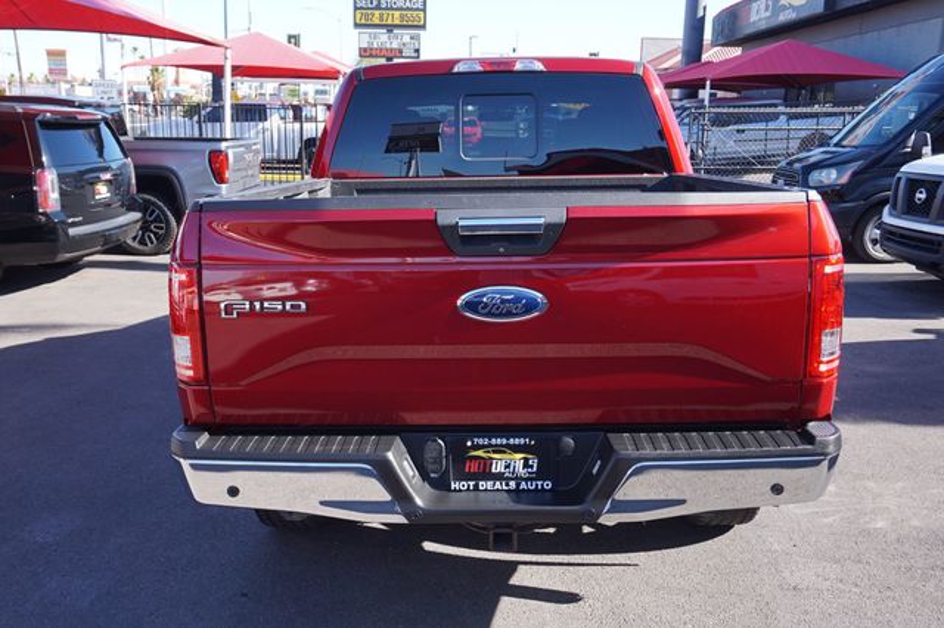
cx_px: 472
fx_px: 826
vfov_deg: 41.7
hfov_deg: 59.5
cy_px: 314
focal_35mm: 32
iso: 100
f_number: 6.3
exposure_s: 1/80
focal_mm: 21
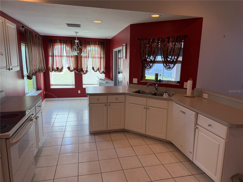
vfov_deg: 56.8
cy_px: 91
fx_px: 168
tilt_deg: -9.9
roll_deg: -1.1
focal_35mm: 24
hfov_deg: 71.6
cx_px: 122
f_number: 1.78
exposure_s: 1/211
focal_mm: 6.76
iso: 160
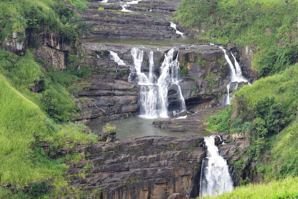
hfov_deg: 15.8
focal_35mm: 130
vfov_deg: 10.6
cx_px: 171
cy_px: 97
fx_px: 1072
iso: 400
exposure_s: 1/800
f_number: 4.5
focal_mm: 75
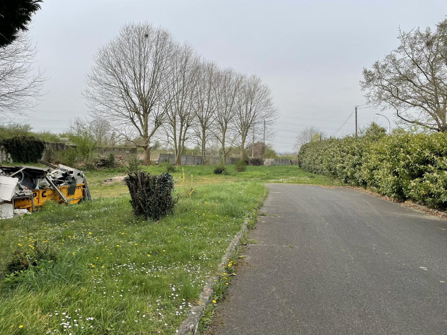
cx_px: 224
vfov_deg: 53.1
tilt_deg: -0.7
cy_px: 168
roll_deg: +1.8
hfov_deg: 67.3
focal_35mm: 26
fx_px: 336
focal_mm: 4.2
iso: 32
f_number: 1.6
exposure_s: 1/2564
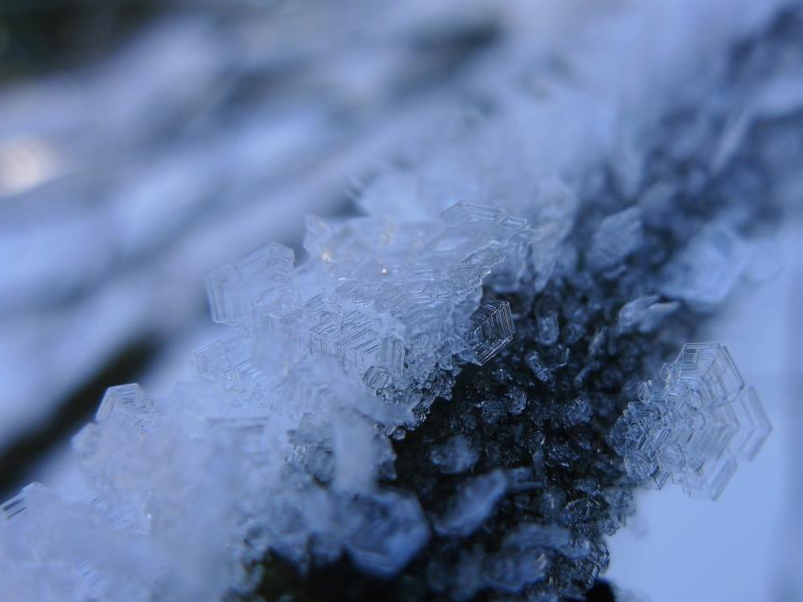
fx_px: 626
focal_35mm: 27
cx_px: 462
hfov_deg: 65.0
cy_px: 301
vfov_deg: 51.3
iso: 80
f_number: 2.8
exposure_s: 1/200
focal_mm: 5.1
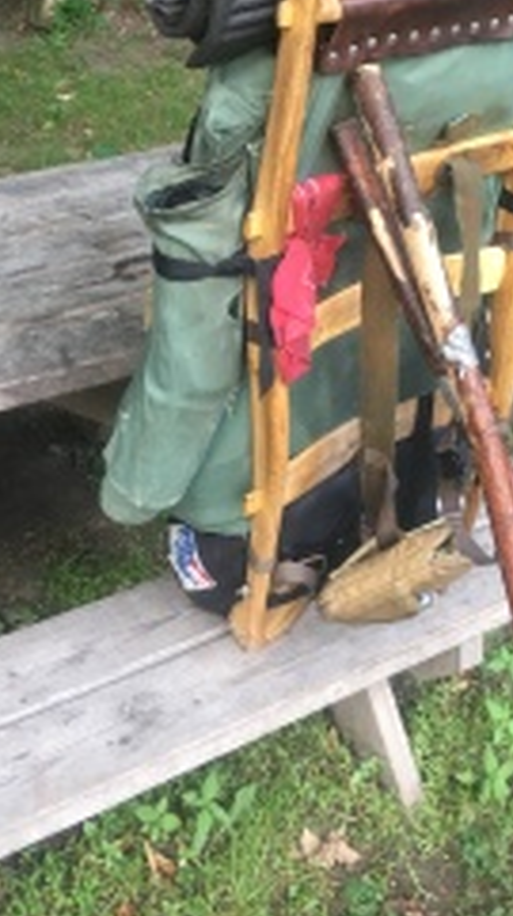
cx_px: 300
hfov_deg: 24.8
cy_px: 293
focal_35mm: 48
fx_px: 1164
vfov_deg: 42.3
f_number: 2.2
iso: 80
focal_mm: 4.15
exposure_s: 1/30
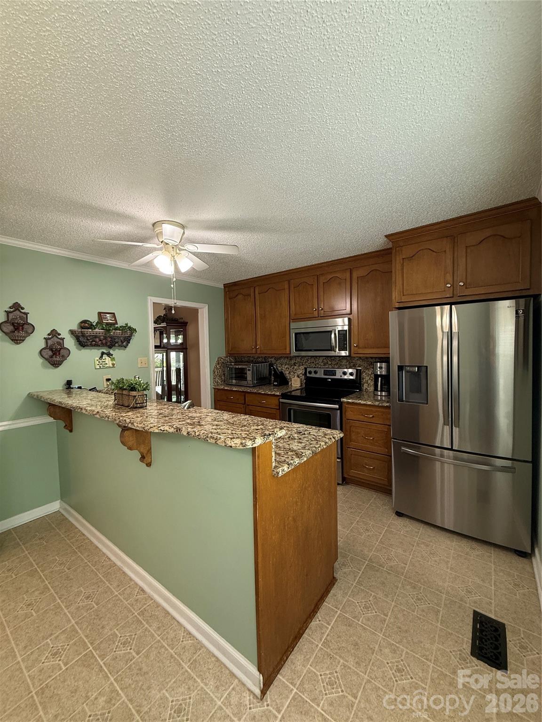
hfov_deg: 85.7
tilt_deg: -1.9
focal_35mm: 14
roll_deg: +1.0
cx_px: 271
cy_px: 361
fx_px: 292
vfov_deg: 102.1
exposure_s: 1/60
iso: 200
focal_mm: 2.22
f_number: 2.2
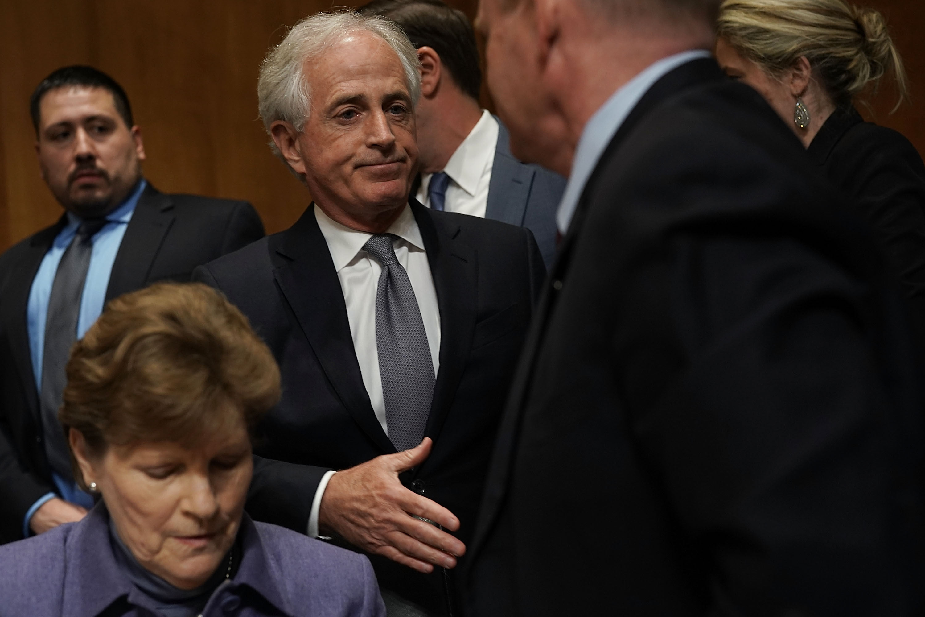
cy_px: 308
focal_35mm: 50
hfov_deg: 39.6
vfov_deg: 27.0
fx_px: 1285
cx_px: 462
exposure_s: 1/320
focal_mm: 50
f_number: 2.5
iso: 1600
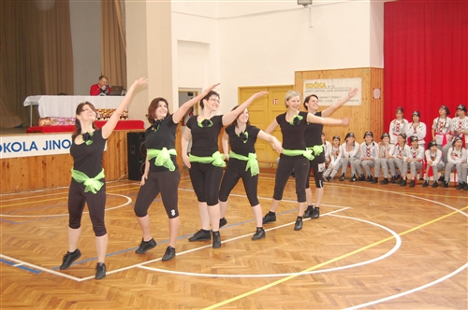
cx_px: 234
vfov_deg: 29.8
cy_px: 155
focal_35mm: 45
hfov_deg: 43.7
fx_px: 584
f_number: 4.2
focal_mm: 30
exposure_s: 1/60
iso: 1000
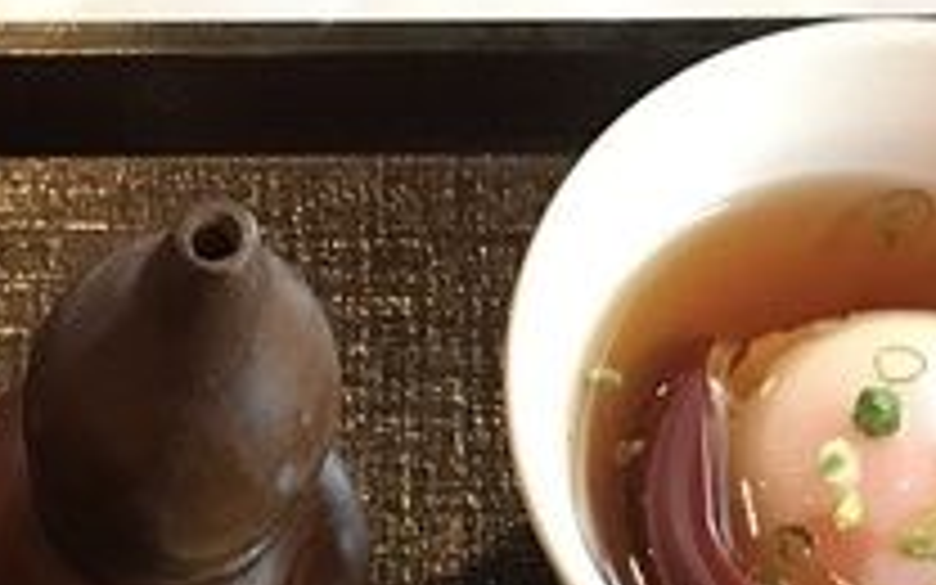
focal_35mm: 116
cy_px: 1132
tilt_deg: -76.5
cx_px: -245
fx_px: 2959
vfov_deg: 10.5
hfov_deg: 17.0
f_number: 1.8
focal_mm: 3.99
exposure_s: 1/17
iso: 80
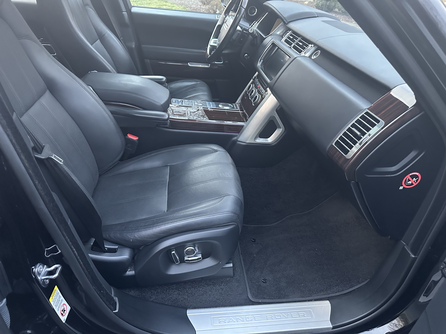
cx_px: 223
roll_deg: -4.9
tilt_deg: -32.1
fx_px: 309
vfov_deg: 56.8
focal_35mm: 24
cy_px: 167
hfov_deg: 71.6
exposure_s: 1/41
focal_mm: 6.86
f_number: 1.78
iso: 1000
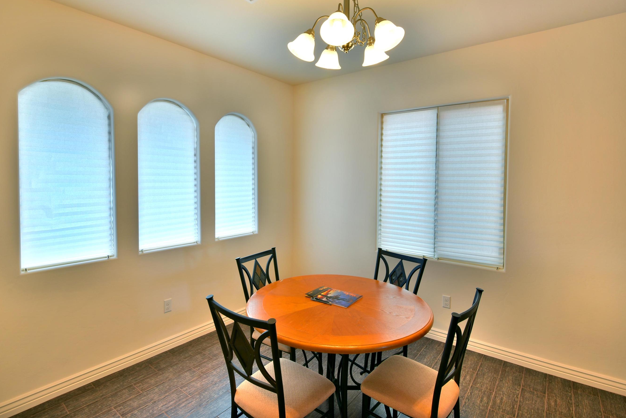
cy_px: 190
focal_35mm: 18
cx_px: 305
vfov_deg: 67.3
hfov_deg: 90.0
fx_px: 313
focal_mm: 16
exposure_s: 1/3
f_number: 10
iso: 100
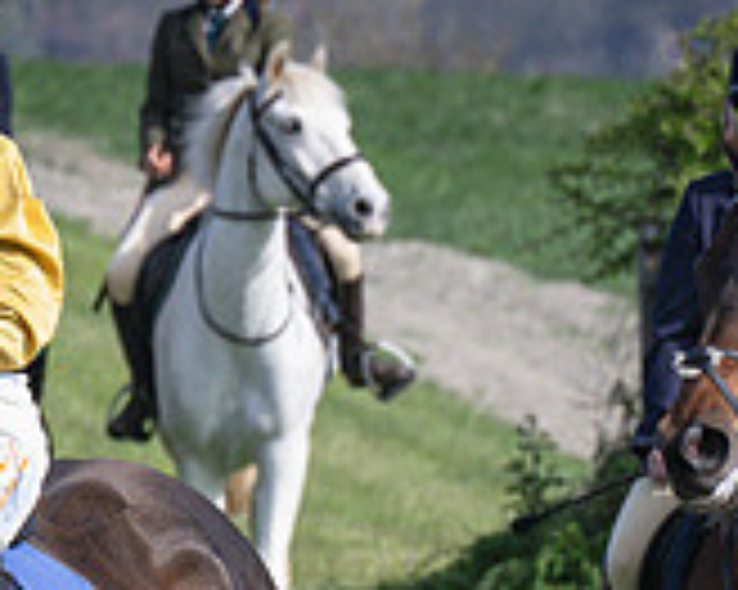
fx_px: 28487
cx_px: -512
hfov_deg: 1.5
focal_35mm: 1305
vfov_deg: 1.2
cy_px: 1205
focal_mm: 155
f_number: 5.6
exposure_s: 1/1600
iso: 400
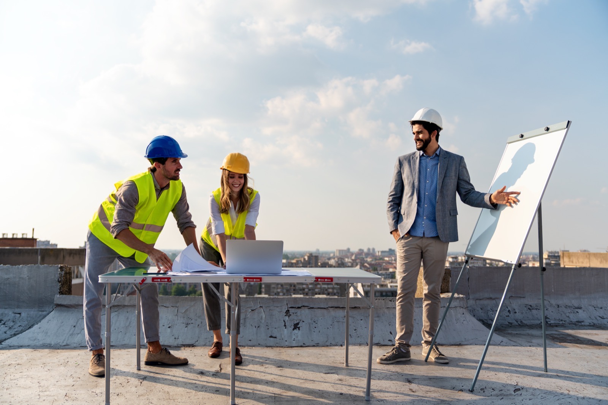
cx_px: 304
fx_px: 490
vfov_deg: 45.0
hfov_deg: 63.7
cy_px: 202
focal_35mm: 29
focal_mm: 29
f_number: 2.8
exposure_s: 1/2000
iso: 160
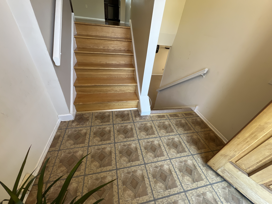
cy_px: 102
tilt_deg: -36.5
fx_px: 102
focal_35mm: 13
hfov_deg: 106.2
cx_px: 136
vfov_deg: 89.9
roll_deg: -7.0
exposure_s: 1/60
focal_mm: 1.57
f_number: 1.8
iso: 125
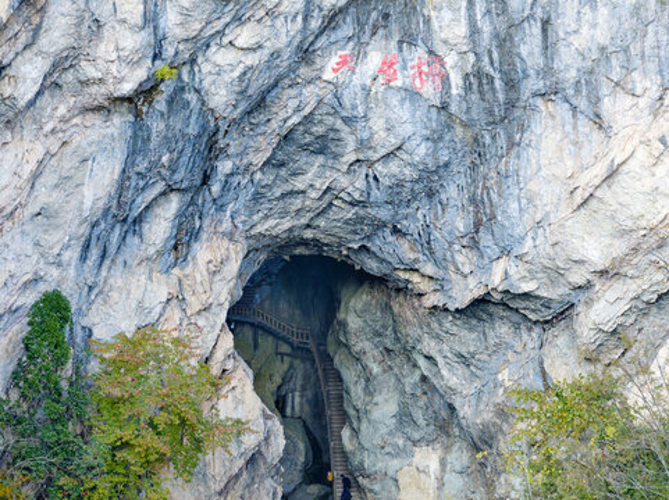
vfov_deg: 8.9
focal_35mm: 166
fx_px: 3206
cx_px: 334
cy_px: 250
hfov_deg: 11.9
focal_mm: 30.71
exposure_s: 1/25
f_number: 3.4
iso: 100
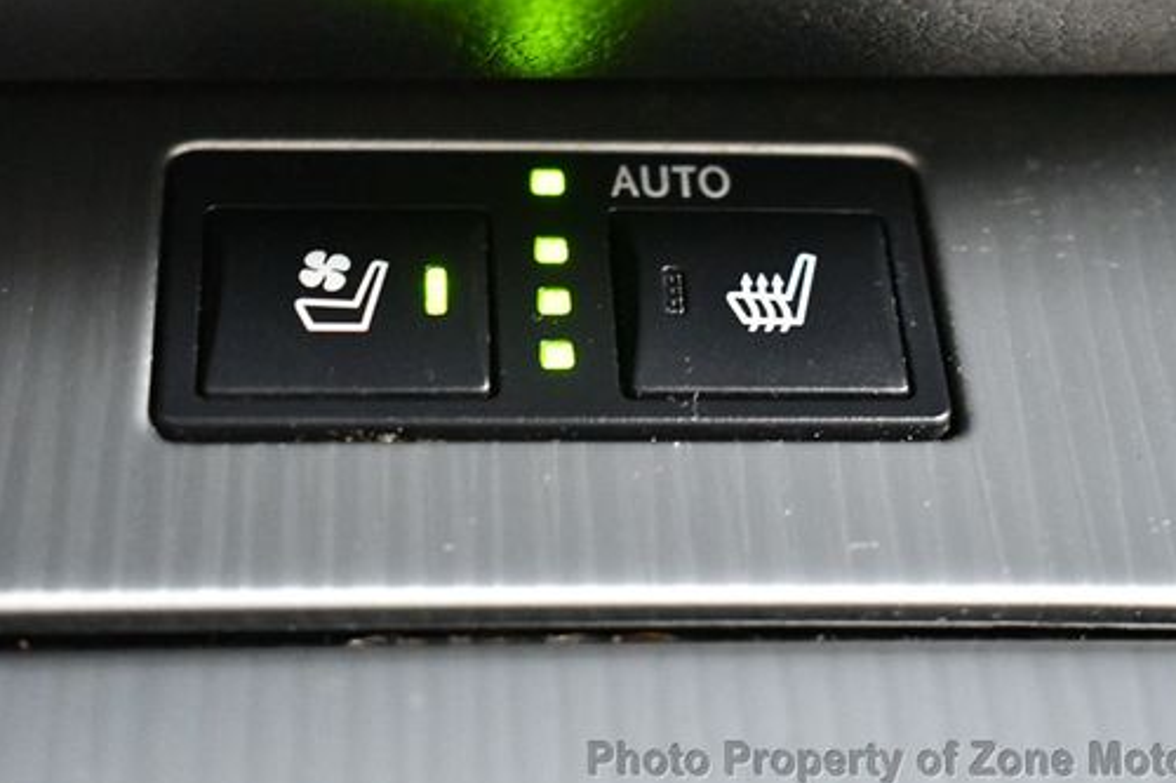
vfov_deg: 18.6
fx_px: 2384
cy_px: 303
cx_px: 560
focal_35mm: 73
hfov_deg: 27.7
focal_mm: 38
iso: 12800
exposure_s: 1/20
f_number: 4.8
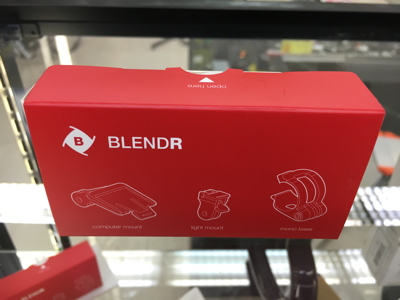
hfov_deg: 61.7
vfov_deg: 48.2
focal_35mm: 29
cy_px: 150
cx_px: 200
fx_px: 335
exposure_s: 1/30
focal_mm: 4.15
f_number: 2.2
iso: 32
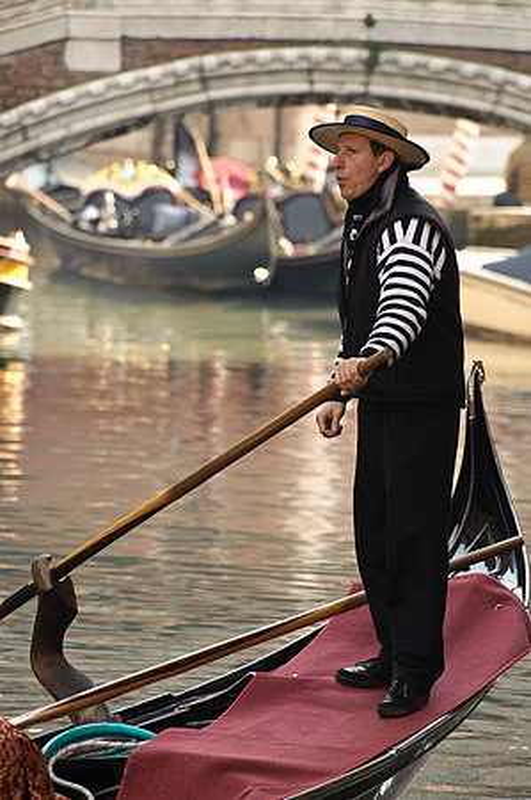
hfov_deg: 4.6
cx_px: 266
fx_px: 6652
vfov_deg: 6.9
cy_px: 400
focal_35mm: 300
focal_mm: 300
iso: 800
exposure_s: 1/320
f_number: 8
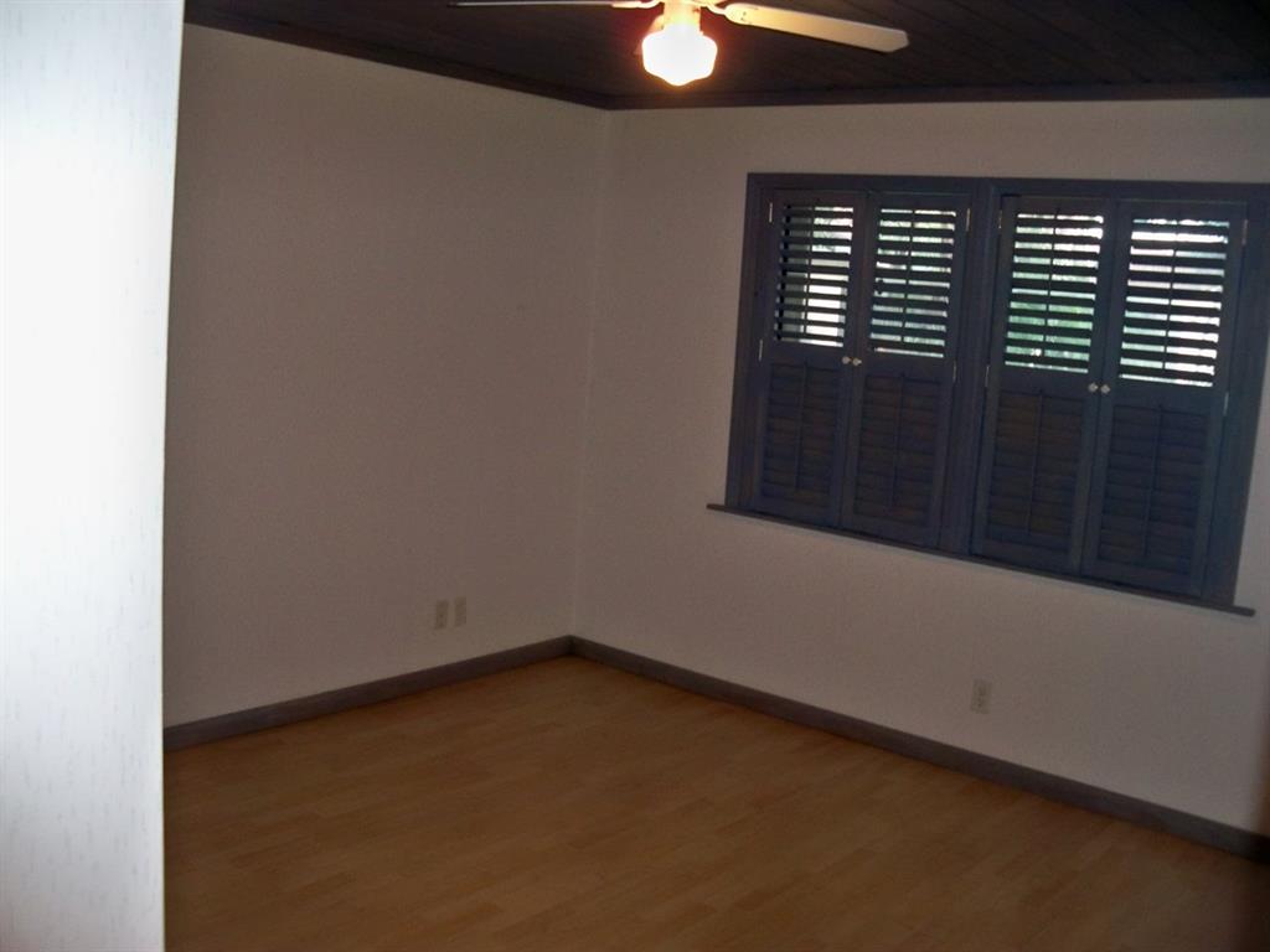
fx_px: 1284
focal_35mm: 35
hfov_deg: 52.6
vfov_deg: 40.7
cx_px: 635
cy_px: 476
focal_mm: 6.2
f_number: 3.5
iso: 200
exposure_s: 1/30
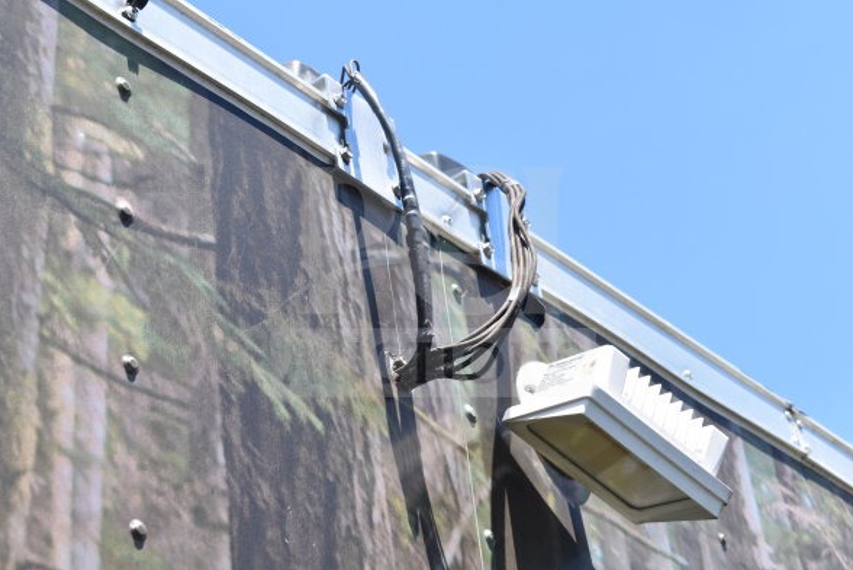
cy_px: 282
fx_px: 2028
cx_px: 432
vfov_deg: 16.0
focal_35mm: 86
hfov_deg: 23.8
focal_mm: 55
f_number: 7.1
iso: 200
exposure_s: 1/200
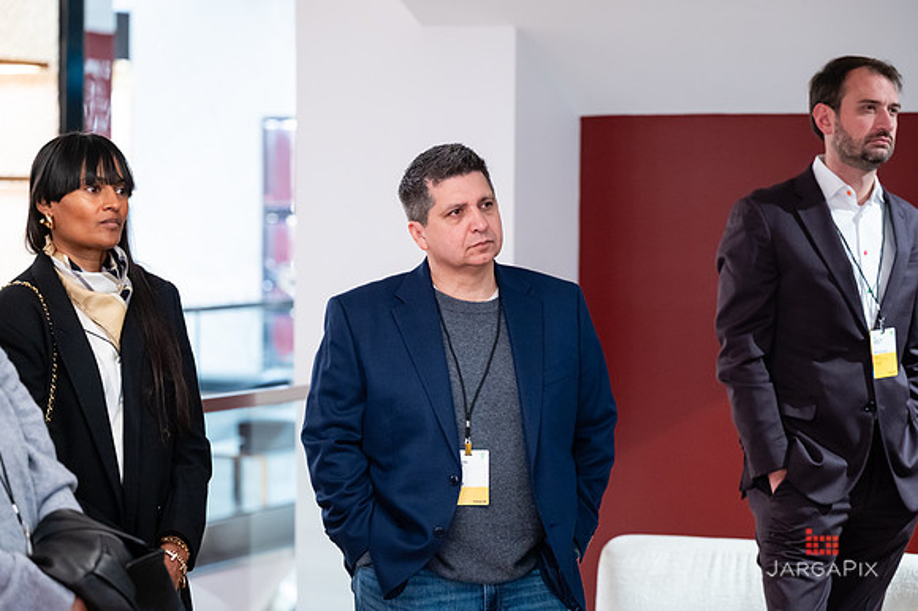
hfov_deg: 21.1
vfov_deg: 14.1
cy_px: 306
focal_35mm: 97
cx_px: 459
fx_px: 2470
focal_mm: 96
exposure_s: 1/160
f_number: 3.2
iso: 2500
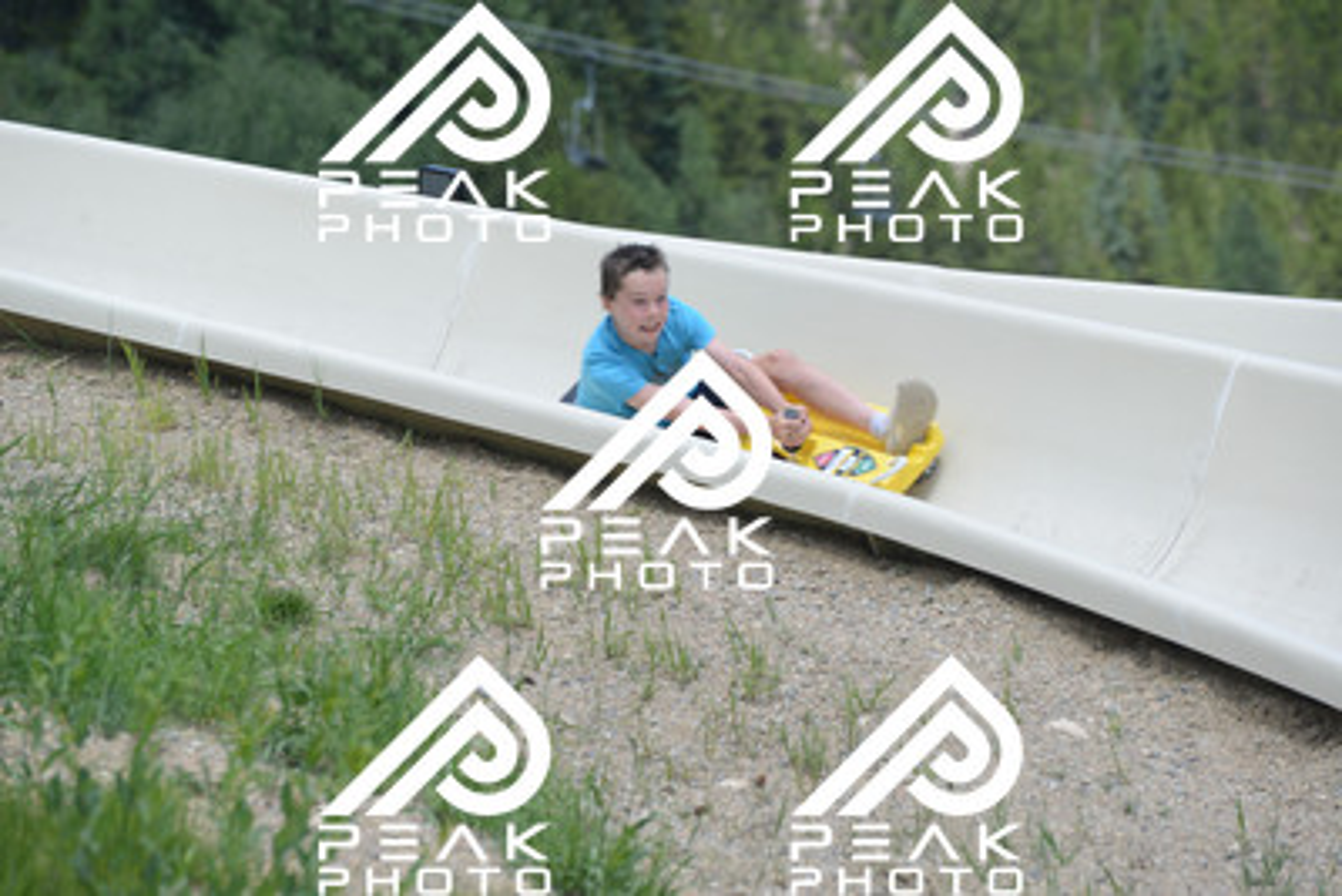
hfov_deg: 10.5
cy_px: 448
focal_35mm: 195
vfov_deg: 7.0
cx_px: 671
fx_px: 7271
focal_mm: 195
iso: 500
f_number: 6.3
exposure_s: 1/640
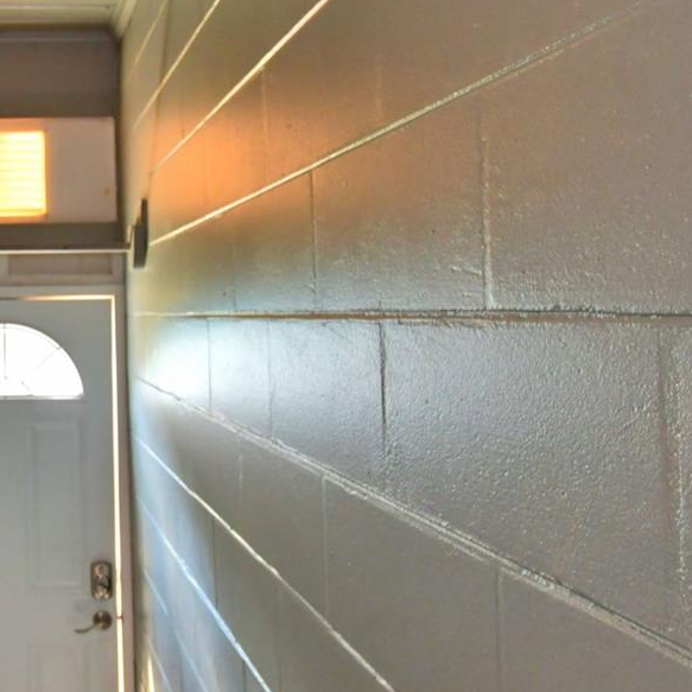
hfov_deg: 41.0
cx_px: -4
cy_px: 297
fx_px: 792
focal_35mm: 35
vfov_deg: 47.1
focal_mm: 10
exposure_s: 1/30
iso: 560
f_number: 4.5
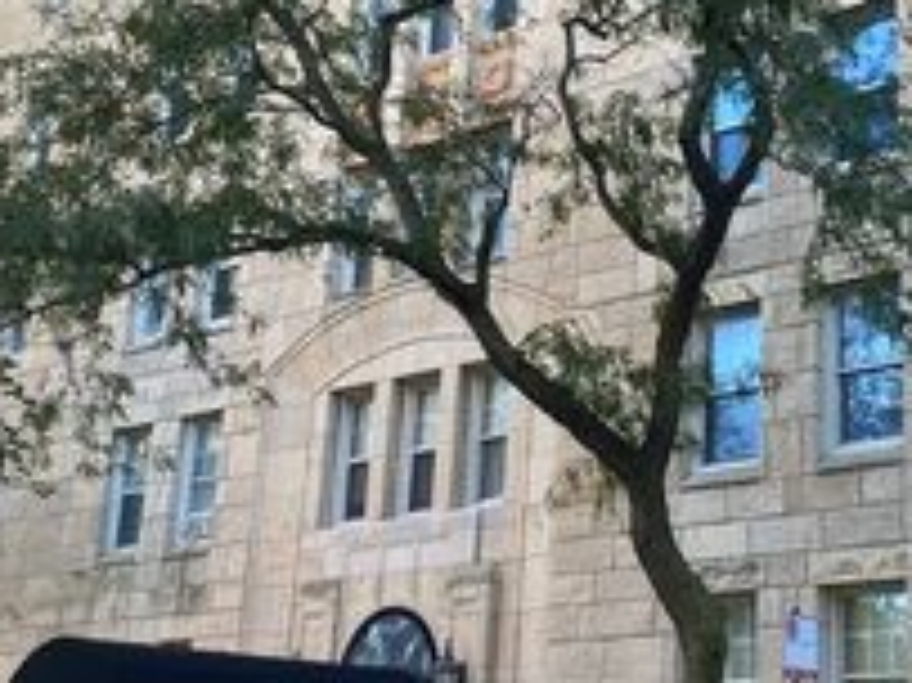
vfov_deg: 22.9
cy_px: 312
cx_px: 755
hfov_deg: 29.5
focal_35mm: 64
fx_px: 1685
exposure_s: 1/133
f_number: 1.8
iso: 32
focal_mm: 4.25
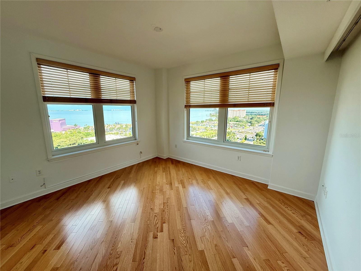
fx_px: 146
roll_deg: -0.5
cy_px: 136
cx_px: 180
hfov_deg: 102.1
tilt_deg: -9.9
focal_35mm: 14
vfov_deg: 85.7
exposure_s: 1/465
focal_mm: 2.22
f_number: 2.2
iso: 64
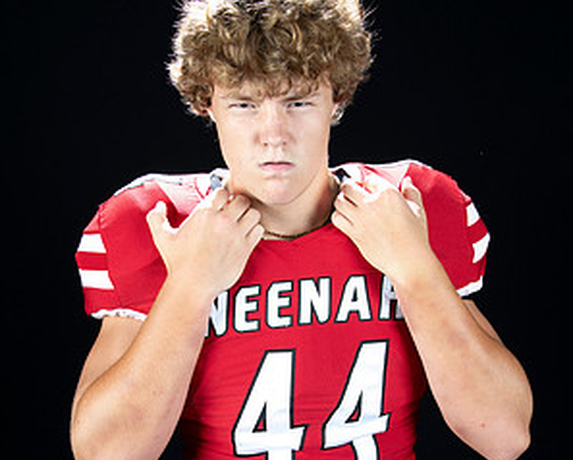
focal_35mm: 71
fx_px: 1205
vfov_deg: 21.4
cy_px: 342
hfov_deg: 26.8
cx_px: 286
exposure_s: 1/160
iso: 320
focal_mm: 50
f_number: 9
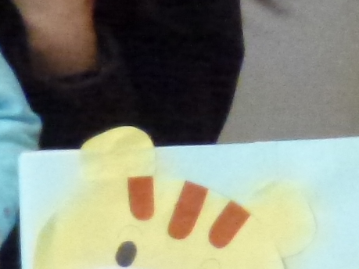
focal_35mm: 1098
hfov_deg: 1.8
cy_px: 83
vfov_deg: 1.4
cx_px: 641
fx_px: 11384
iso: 1600
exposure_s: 1/80
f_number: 5.5
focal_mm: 35.2
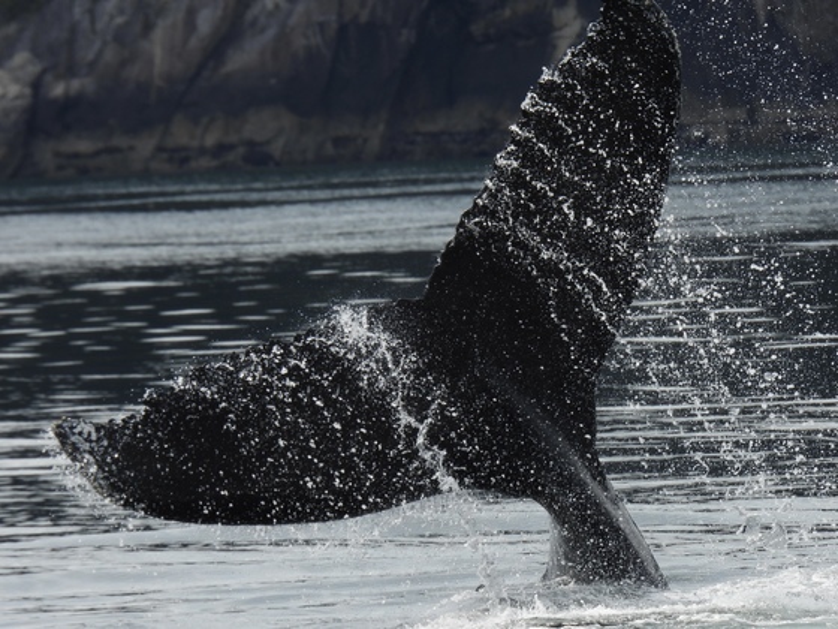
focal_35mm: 850
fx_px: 20577
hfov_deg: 2.3
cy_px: 314
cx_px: 419
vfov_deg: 1.7
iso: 100
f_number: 5.6
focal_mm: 152
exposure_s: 1/640
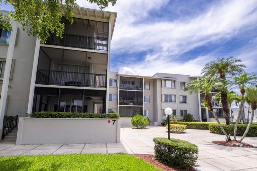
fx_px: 121
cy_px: 95
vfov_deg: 70.3
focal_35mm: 17
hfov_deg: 93.4
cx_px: 126
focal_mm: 15
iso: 100
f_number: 8
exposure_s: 1/250
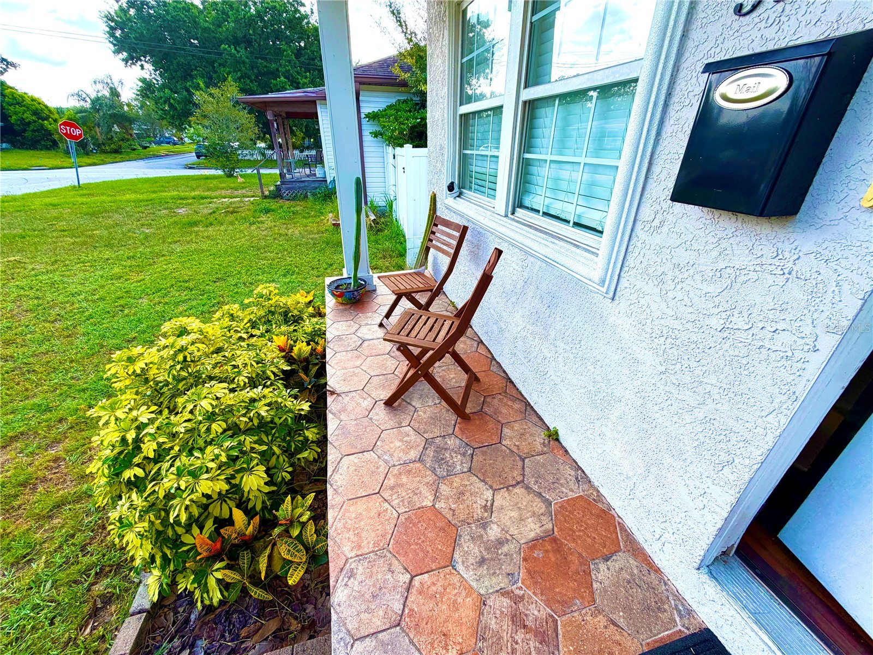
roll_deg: +0.6
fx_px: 353
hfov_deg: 102.1
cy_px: 328
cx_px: 436
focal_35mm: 14
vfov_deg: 85.7
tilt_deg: -27.8
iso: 50
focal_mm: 2.22
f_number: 2.2
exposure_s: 1/502
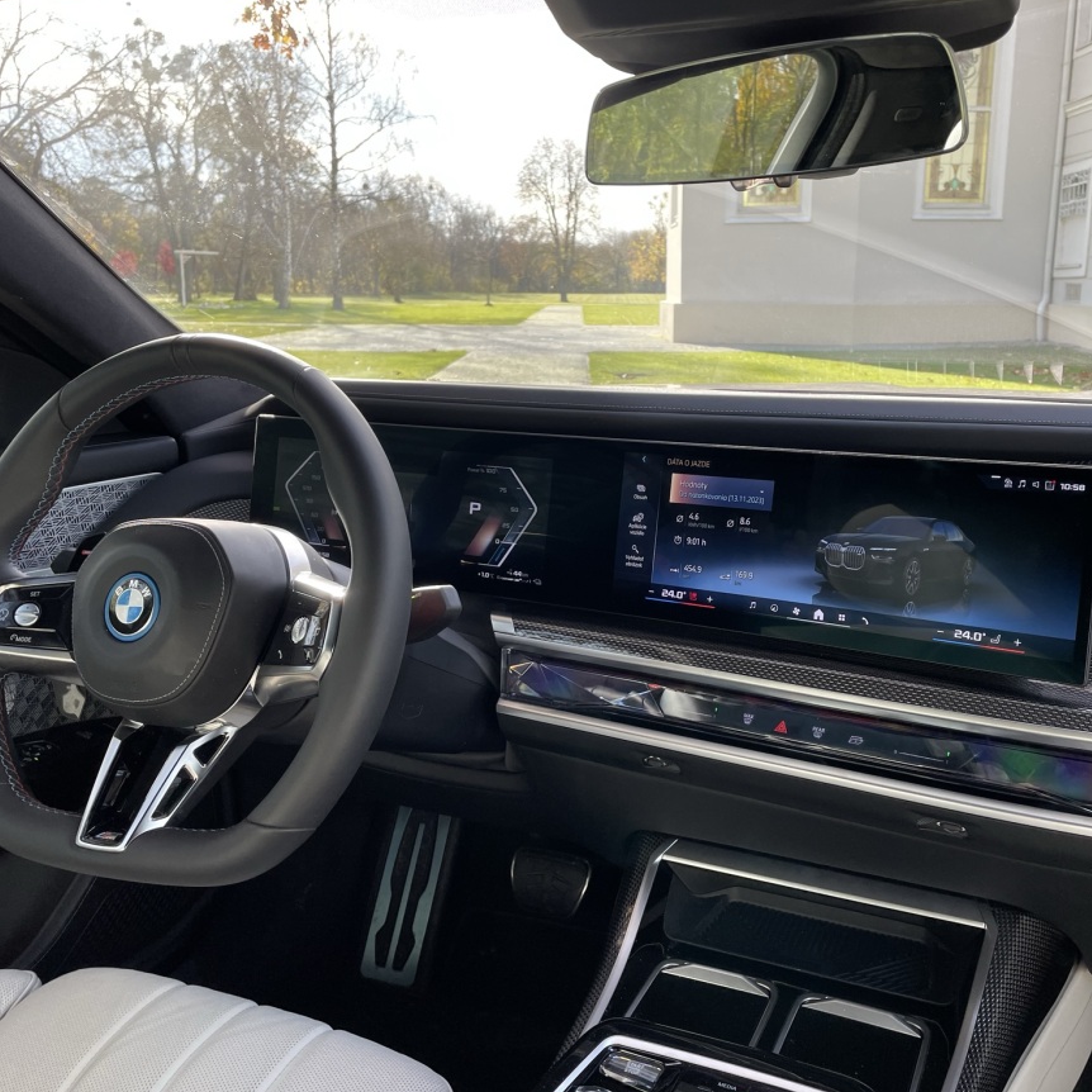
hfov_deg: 51.0
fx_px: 1142
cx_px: 618
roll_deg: -0.5
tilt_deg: -12.1
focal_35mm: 32
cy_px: 537
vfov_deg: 51.1
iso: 32
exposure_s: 1/304
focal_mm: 4.2
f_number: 1.6
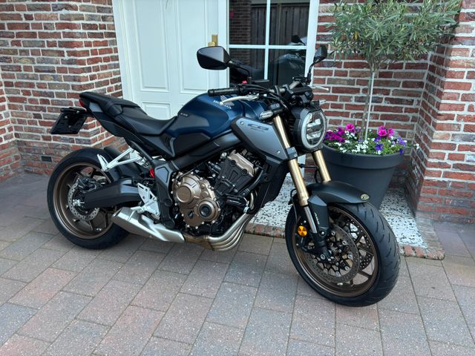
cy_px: 178
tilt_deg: -22.2
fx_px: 357
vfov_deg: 53.1
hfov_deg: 67.3
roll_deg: -0.5
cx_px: 238
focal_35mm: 26
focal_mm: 5.96
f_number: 1.6
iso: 100
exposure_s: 1/121
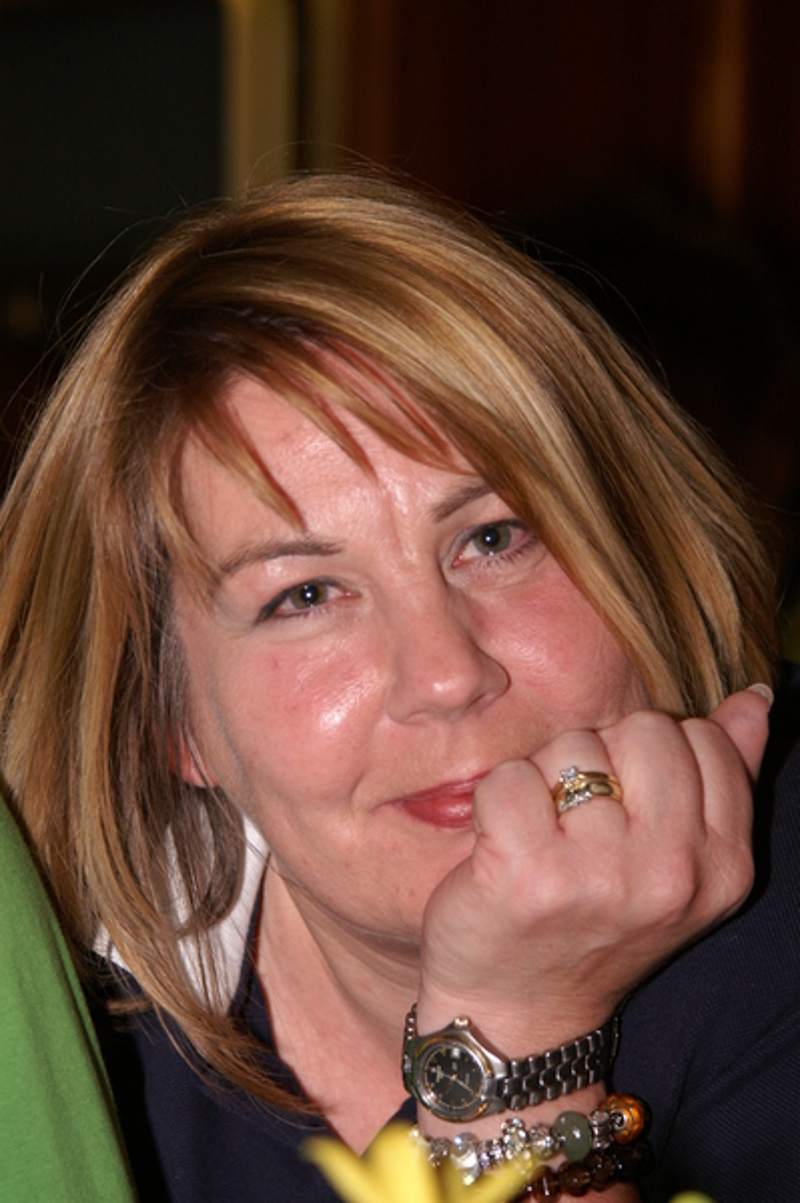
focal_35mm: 158
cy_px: 602
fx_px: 5259
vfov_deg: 13.1
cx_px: 400
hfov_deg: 8.7
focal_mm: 105
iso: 400
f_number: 5.6
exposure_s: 1/60
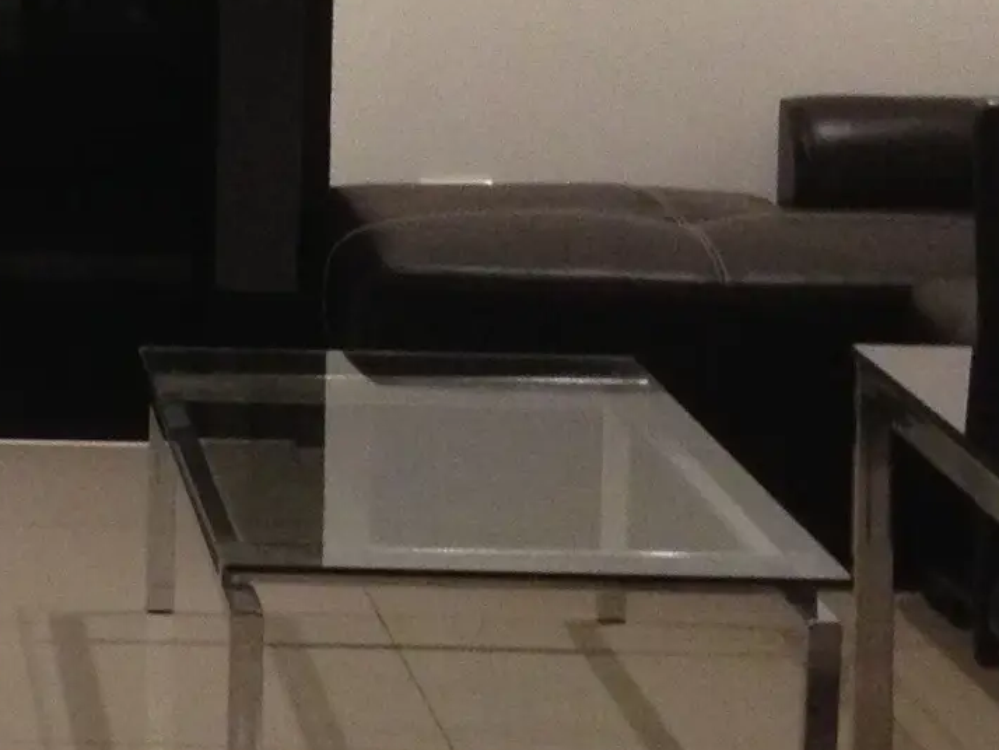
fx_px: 4619
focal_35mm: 160
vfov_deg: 9.2
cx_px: -424
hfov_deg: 11.9
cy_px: -91
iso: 200
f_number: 2.4
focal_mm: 4.28
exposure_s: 1/20
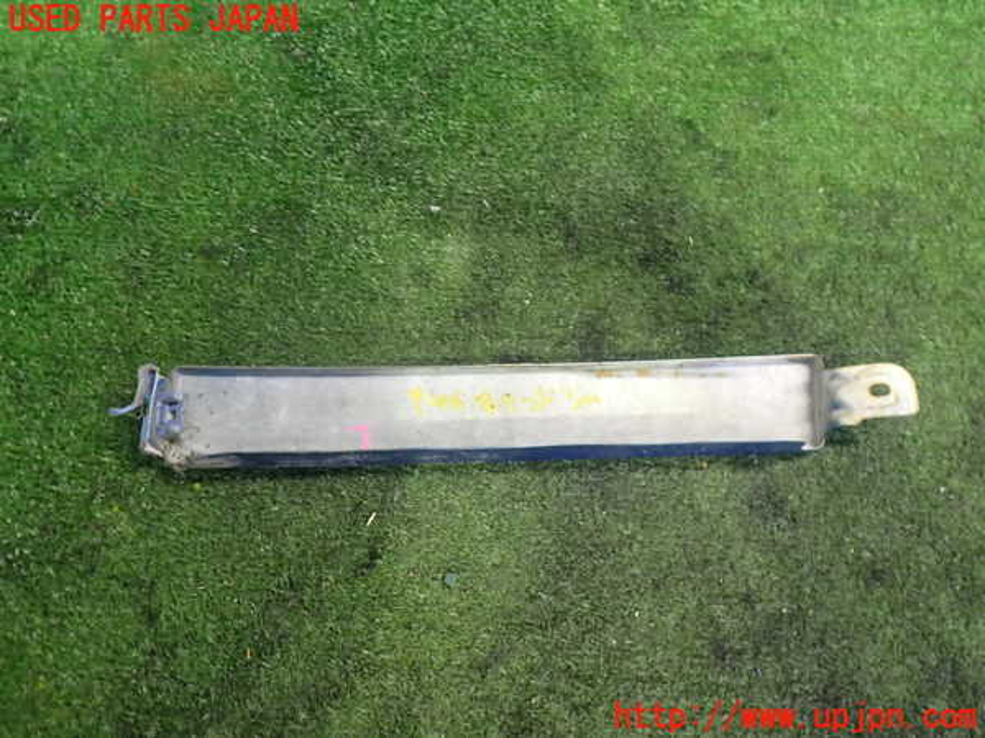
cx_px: 492
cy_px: 369
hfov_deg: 60.0
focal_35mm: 30
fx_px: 854
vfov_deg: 46.8
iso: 640
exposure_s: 1/30
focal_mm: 5.4
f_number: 2.3
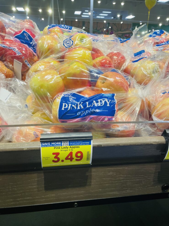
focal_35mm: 27
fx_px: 176
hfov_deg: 51.4
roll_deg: -1.1
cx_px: 84
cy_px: 115
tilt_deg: -17.9
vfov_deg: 65.3
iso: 64
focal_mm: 4.2
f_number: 1.6
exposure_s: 1/120
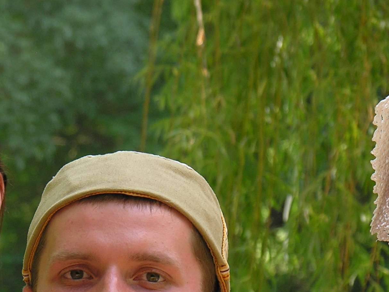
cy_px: 313
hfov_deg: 4.7
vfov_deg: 3.5
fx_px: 4775
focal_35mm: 425
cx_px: 144
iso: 50
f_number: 3.9
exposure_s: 1/56.1
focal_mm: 40
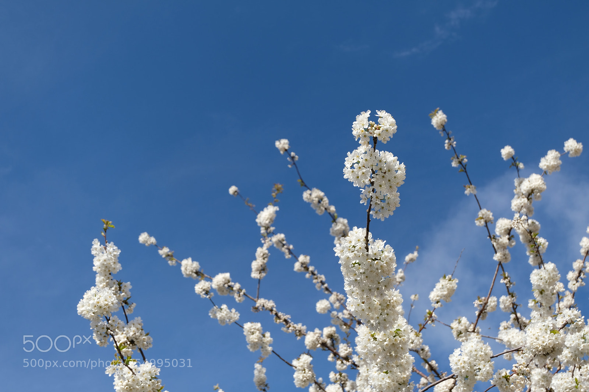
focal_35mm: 44
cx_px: 294
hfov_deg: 44.5
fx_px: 720
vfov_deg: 30.5
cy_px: 196
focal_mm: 29.5
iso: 200
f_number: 5.6
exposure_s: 1/750
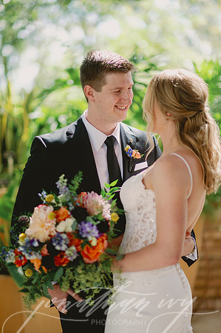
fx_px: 784
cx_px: 110
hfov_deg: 16.0
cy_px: 166
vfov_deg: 23.9
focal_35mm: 85
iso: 160
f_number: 1.6
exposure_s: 1/1250
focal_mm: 85
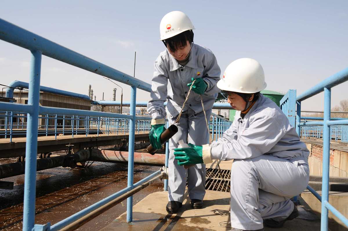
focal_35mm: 30
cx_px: 174
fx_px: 290
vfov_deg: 43.5
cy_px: 116
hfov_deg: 62.0
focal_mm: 20
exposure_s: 1/400
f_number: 8
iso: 200
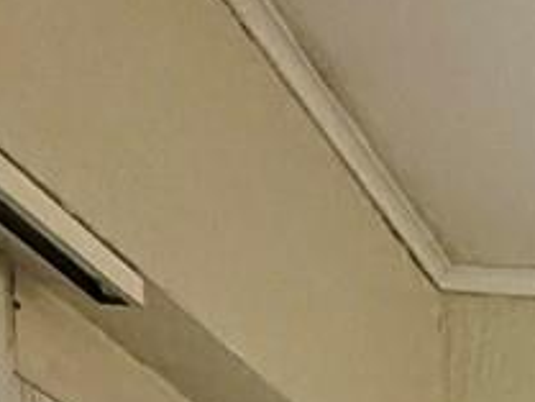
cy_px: 1070
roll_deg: -0.7
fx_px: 1655
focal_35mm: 107
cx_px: 1208
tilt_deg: -4.0
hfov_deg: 14.0
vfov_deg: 10.9
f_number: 2.2
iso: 320
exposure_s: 1/60
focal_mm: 2.22
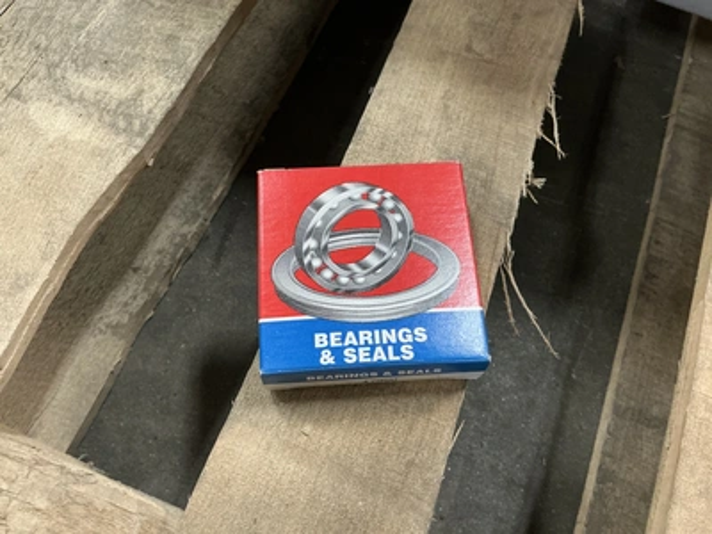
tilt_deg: -67.6
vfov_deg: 49.7
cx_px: 356
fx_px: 576
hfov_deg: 63.4
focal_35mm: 28
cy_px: 267
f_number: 1.8
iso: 200
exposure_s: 1/40
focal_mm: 3
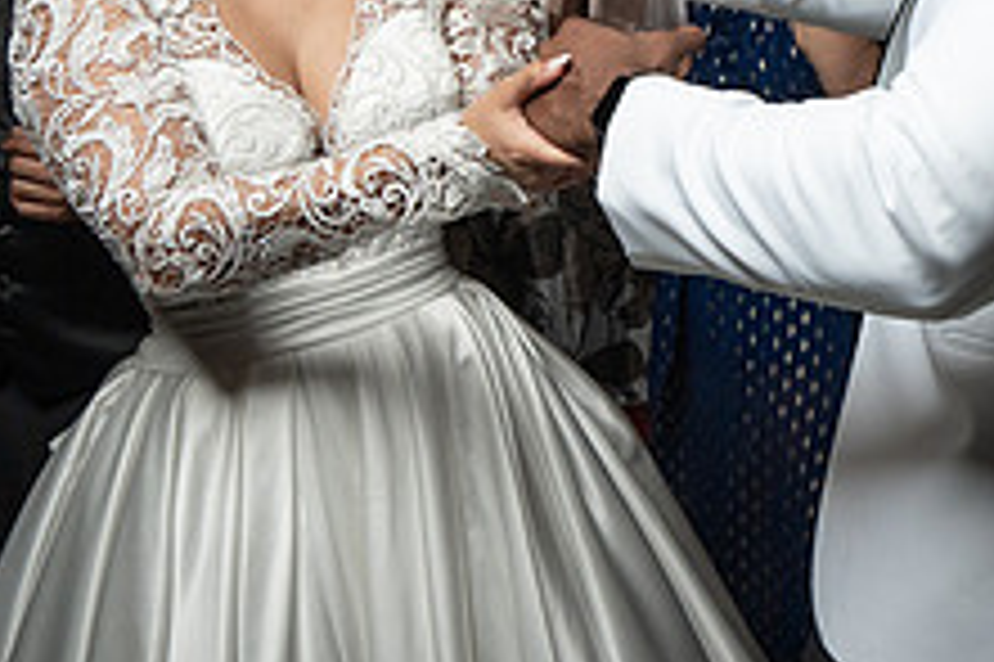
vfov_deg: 24.2
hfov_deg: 36.8
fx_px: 1435
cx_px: 803
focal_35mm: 52
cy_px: -77
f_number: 5.6
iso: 2000
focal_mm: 17
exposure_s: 1/250
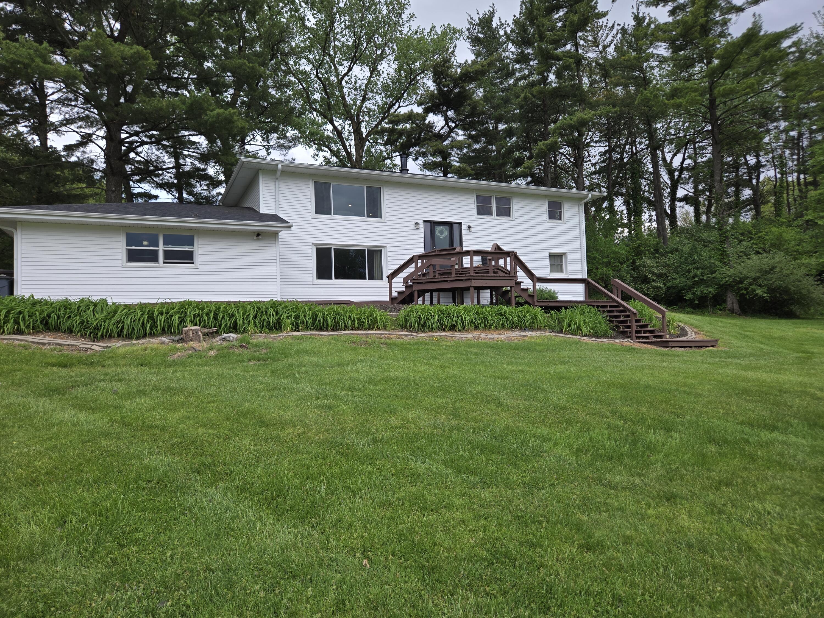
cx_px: 412
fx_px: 547
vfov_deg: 58.9
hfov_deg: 73.9
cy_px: 309
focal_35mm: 23
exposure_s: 1/726
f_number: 1.8
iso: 25
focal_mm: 5.4
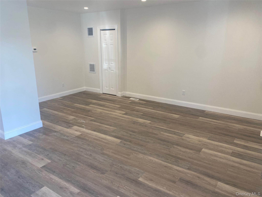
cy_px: 98
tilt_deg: -14.4
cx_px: 131
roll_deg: -0.4
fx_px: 197
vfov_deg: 53.1
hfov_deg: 67.3
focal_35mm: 26
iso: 100
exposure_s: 1/120
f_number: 1.8
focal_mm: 4.25
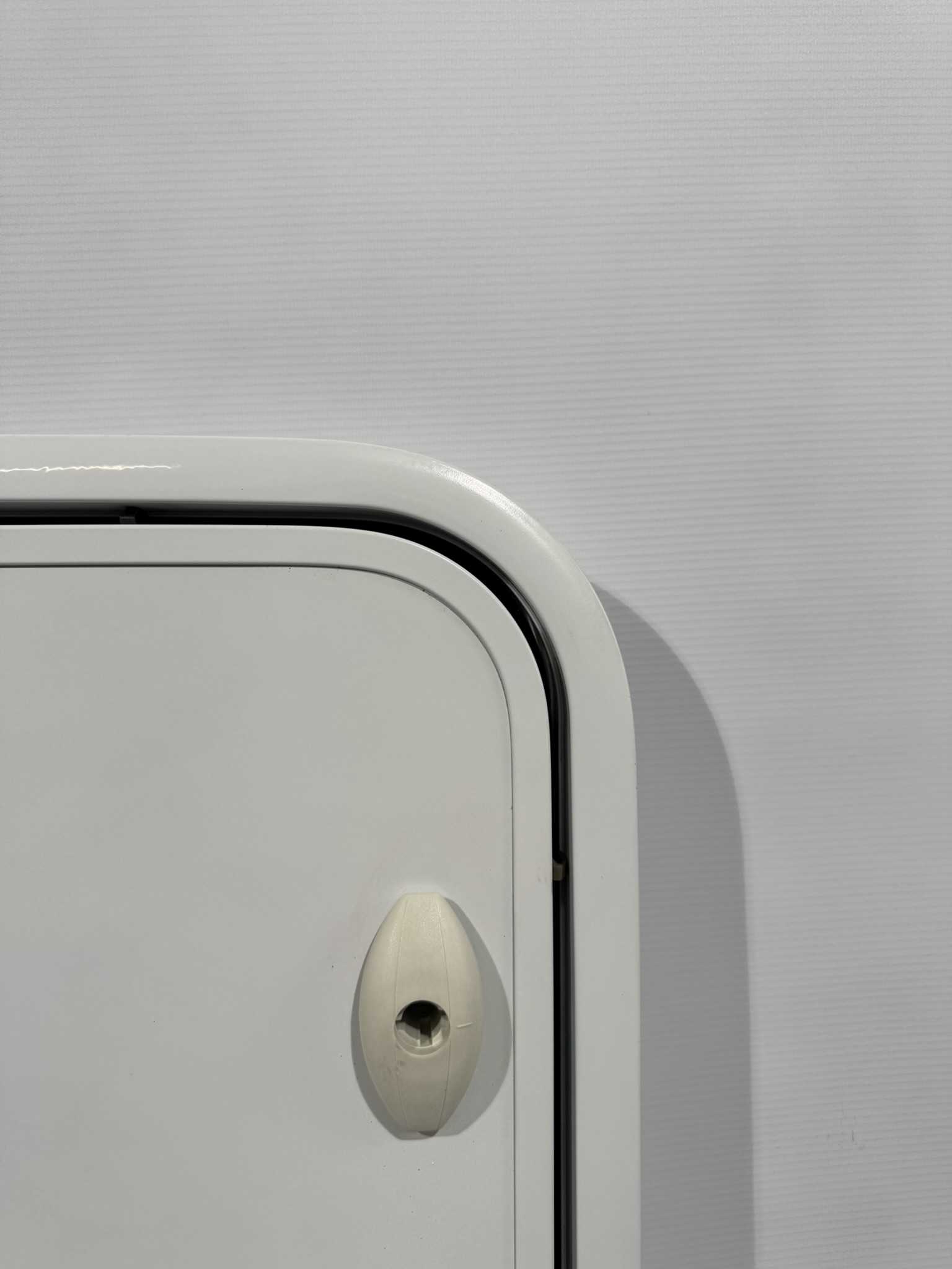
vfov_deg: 71.6
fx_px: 880
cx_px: 476
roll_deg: +0.0
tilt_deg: -4.7
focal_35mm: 24
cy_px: 634
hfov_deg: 56.8
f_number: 1.78
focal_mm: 6.76
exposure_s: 1/448
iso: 80
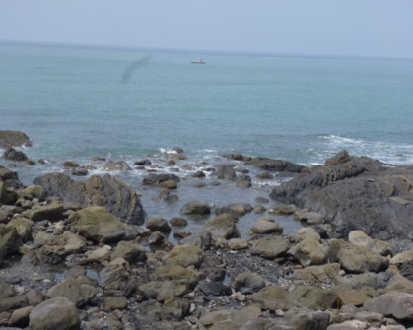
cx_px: 215
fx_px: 782
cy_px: 165
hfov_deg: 29.6
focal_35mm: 64
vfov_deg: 23.8
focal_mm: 10.9
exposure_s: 1/800
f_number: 4.1
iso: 100
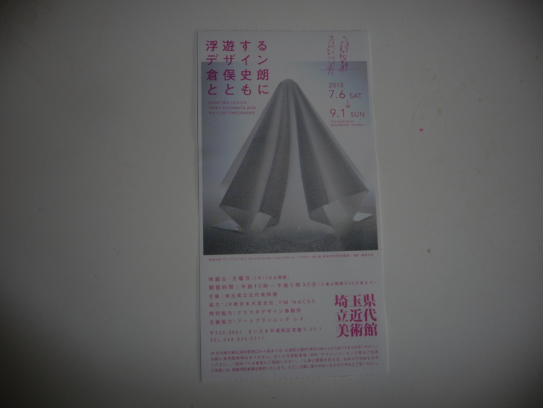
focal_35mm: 28
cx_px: 272
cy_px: 204
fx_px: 439
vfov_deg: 49.7
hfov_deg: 63.4
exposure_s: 1/30
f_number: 3.3
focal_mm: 4.7
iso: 100
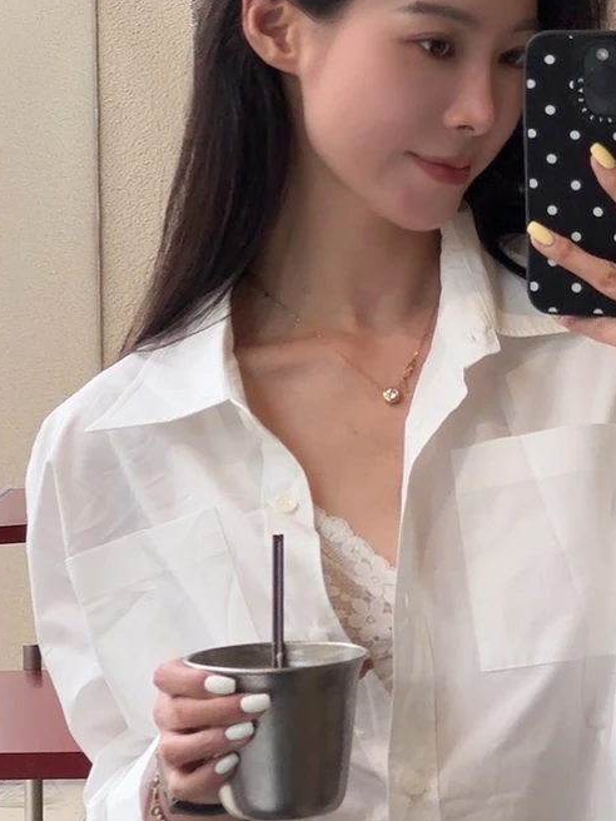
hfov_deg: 8.8
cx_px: 520
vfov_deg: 11.7
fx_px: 4010
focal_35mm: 169
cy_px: 568
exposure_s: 1/100
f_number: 2.8
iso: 64
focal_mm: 9
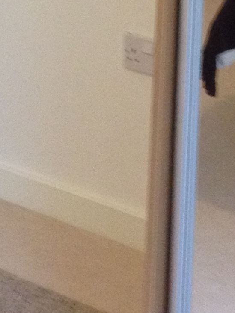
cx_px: 45
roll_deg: -1.9
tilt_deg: -11.7
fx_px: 1412
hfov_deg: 9.5
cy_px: -113
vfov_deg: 12.2
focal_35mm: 156
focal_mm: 4.28
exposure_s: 1/20
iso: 200
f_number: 2.4
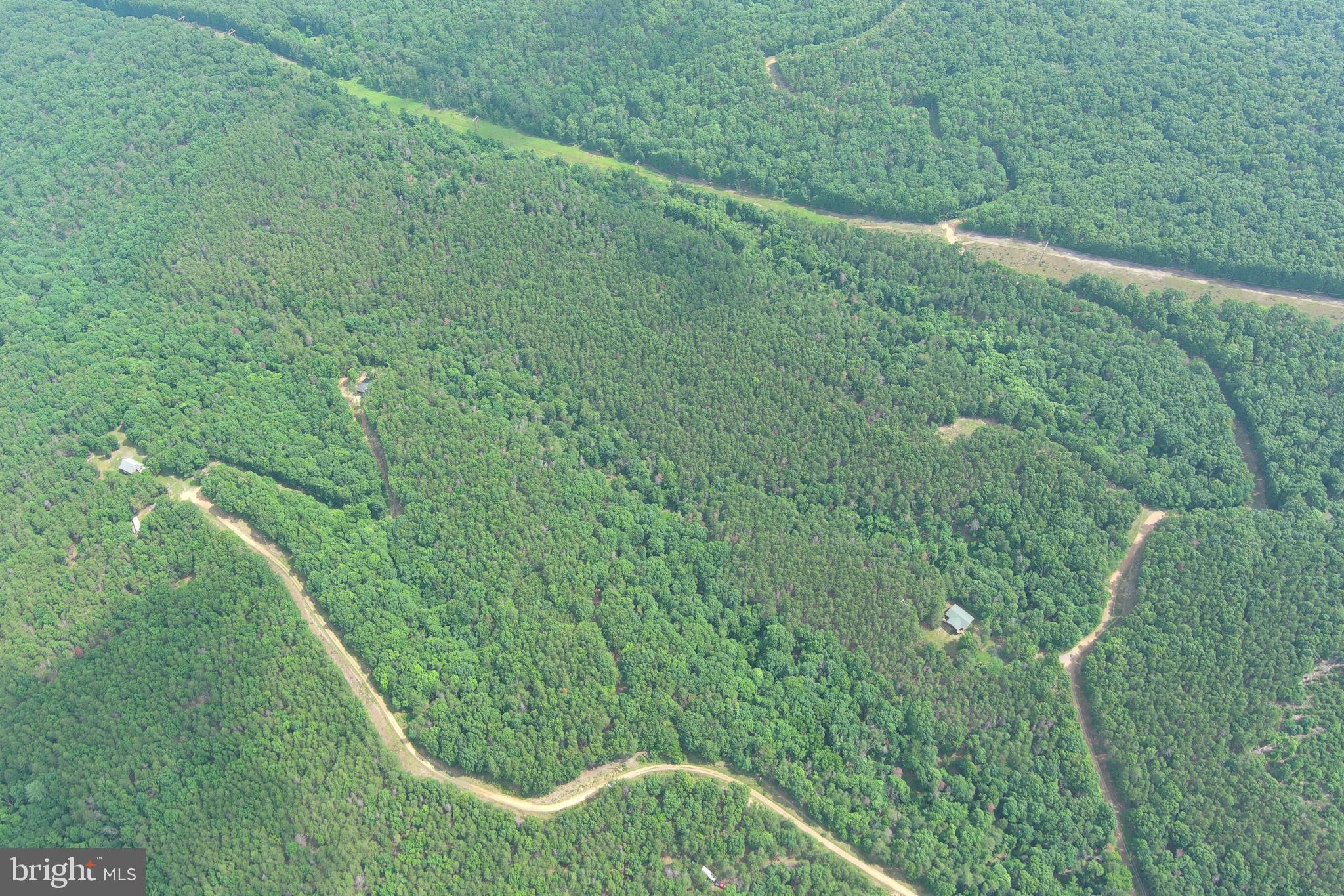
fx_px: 1083
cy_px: 448
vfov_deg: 45.0
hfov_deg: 63.7
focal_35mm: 29
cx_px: 672
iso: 100
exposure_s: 1/353
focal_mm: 10.57
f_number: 2.8
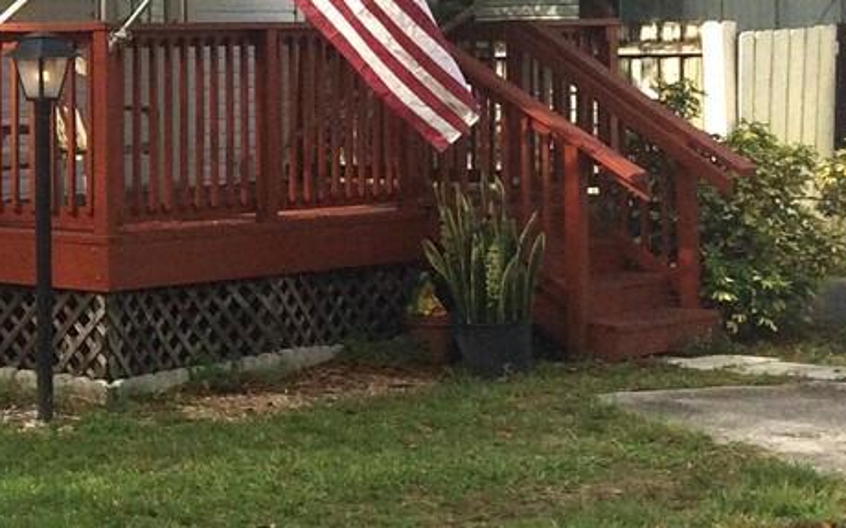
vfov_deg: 12.1
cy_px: 74
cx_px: -421
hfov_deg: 17.5
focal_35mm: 107
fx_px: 2466
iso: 32
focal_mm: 4.15
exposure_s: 1/2564
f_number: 2.2
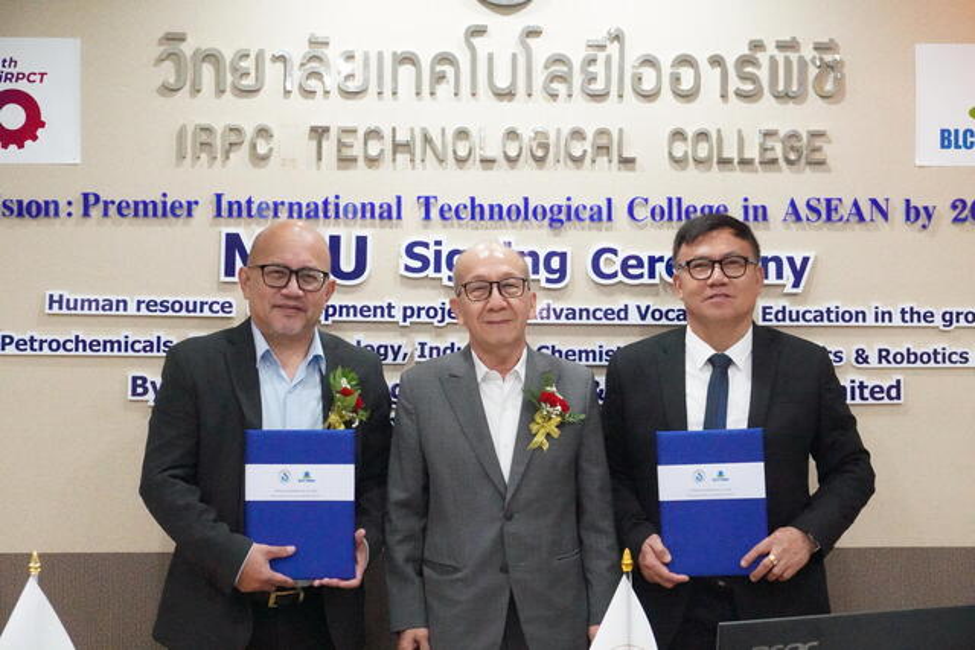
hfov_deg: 35.0
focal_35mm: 57
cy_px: 325
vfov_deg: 23.8
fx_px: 1544
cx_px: 488
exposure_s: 1/160
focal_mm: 38
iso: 20000
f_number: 9
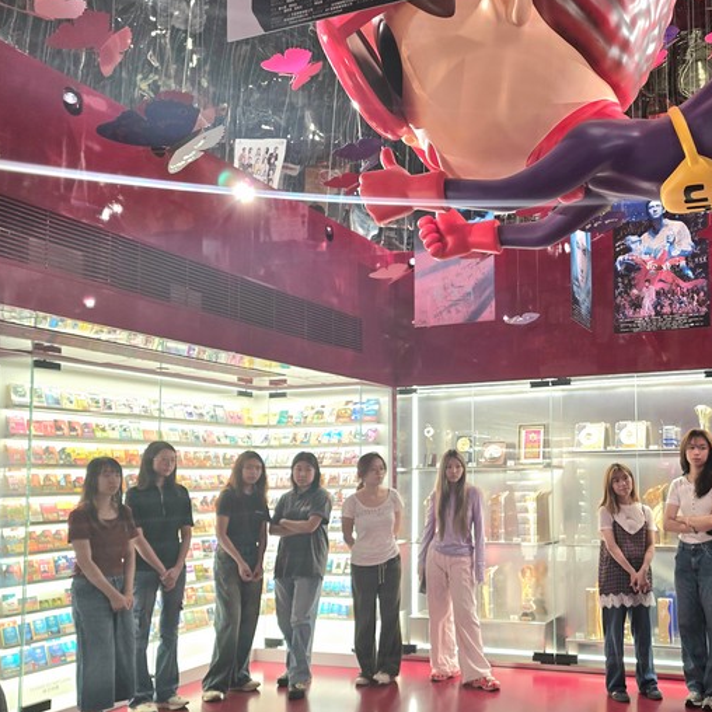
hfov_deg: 48.8
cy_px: 402
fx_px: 745
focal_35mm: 32
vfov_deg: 51.0
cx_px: 545
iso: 100
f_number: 1.7
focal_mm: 6.3
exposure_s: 1/53.8
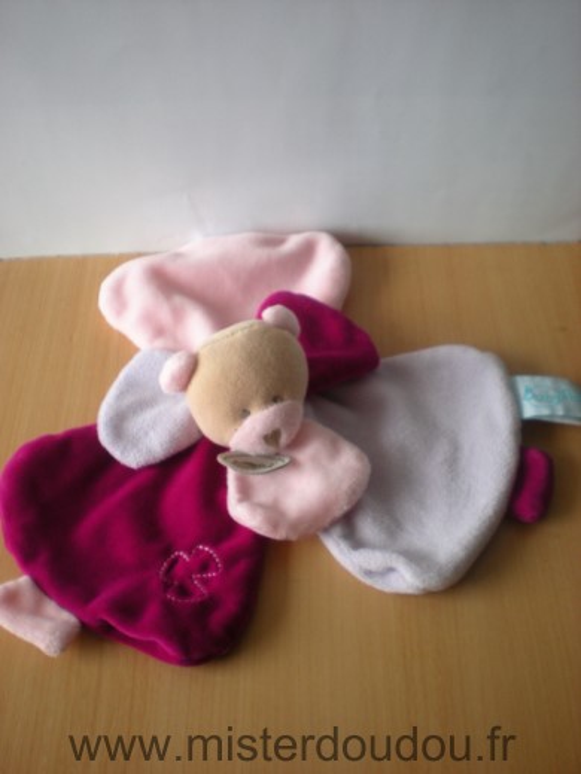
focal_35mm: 38
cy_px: 387
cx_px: 290
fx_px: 850
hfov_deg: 37.7
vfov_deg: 49.0
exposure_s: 1/65.1
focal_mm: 6.3
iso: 123
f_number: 3.1
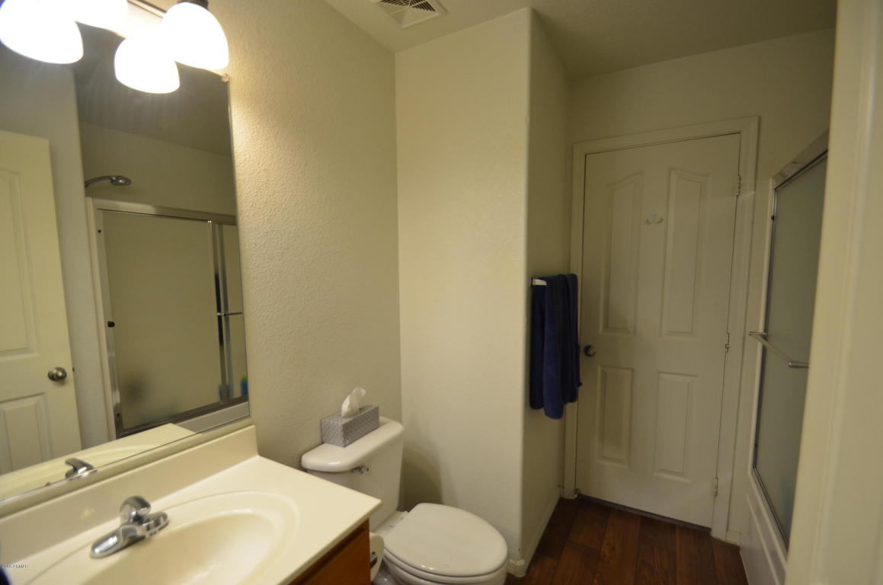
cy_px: 292
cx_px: 442
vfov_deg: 77.1
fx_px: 367
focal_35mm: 15
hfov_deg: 100.5
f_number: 4
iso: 400
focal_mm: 10
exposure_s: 1/60
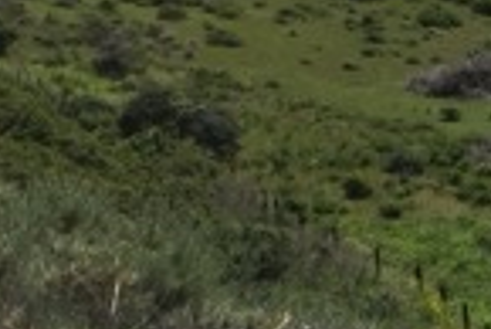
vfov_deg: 11.6
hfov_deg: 18.0
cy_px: -302
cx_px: 579
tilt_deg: -3.0
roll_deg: +5.6
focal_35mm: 108
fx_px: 1474
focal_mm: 4.15
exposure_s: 1/3300
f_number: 2.2
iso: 32
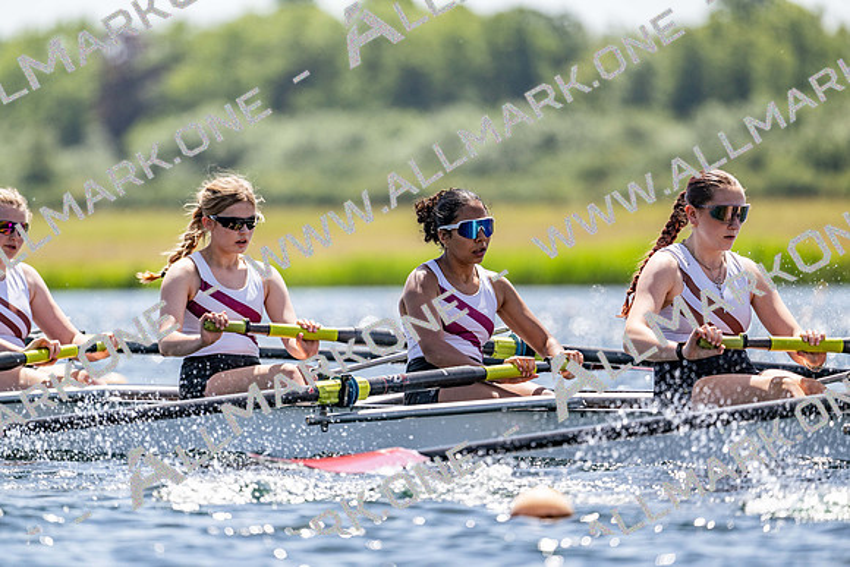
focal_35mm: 400
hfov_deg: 5.2
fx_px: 9446
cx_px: 425
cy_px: 284
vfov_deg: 3.4
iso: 250
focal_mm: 400
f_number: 4.5
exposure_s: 1/2500
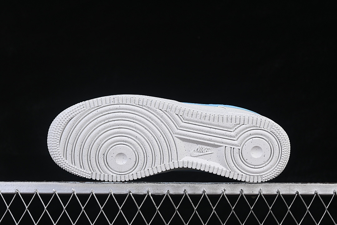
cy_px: 112
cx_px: 168
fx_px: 702
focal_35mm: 75
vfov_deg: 18.2
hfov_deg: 27.0
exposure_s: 1/80
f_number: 8
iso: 160
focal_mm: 50
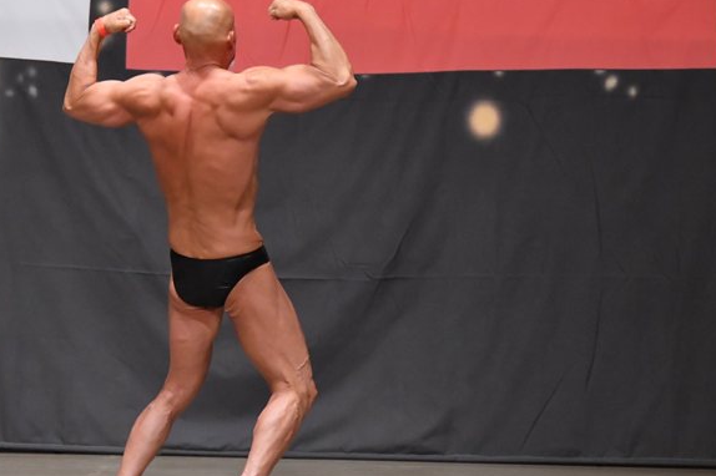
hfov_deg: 7.0
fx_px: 5824
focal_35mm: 293
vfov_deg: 4.7
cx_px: 249
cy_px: 254
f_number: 5.6
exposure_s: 1/400
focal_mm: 145
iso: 6400
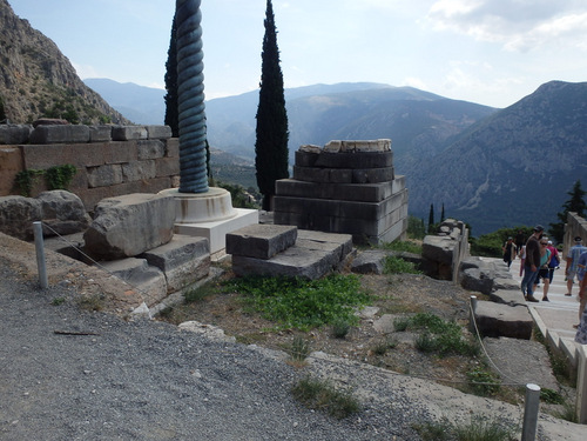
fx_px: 475
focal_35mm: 28
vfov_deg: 49.7
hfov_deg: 63.4
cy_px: 220
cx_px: 294
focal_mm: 5
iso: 125
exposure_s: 1/100
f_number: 11
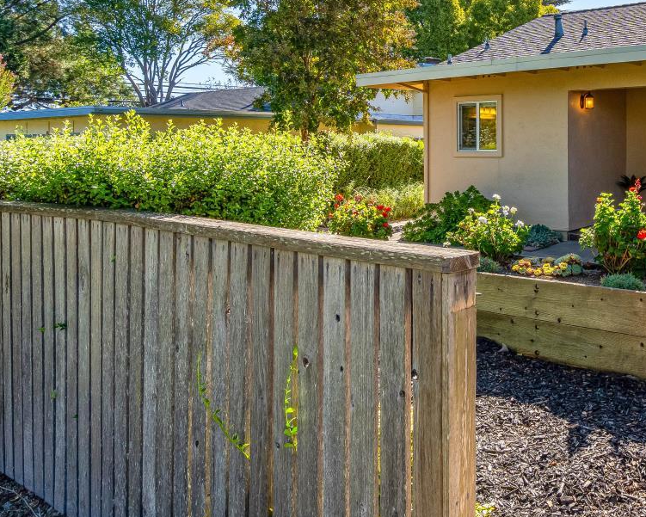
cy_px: 111
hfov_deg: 52.9
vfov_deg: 46.2
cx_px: 558
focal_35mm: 30
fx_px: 574
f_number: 11
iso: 400
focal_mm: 16
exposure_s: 1/200
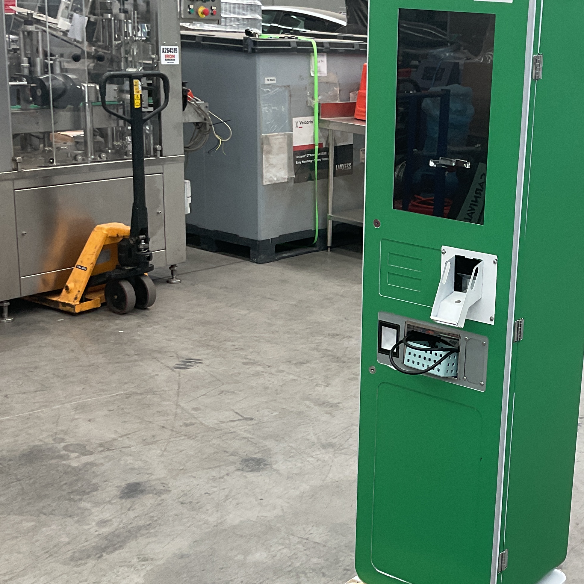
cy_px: 301
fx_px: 1012
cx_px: 502
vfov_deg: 32.2
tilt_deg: -16.3
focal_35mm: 53
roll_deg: -3.7
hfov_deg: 31.0
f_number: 1.8
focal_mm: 3
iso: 64
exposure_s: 1/120
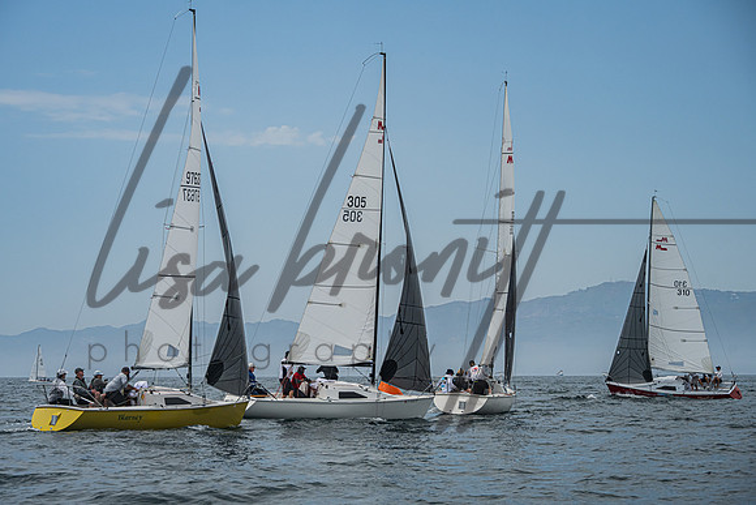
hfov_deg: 19.9
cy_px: 272
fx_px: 2158
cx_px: 357
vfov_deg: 13.3
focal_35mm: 103
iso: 500
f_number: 6.3
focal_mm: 95
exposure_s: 1/5000
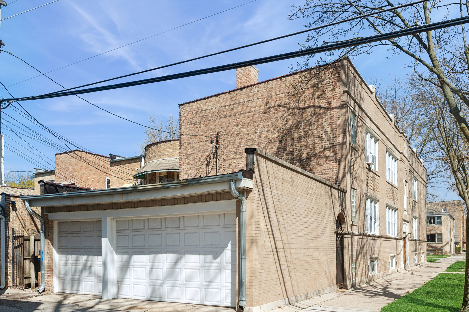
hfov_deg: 60.3
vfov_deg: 42.3
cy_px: 156
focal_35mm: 31
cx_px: 234
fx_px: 404
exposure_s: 1/1000
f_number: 8
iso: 400
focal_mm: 31
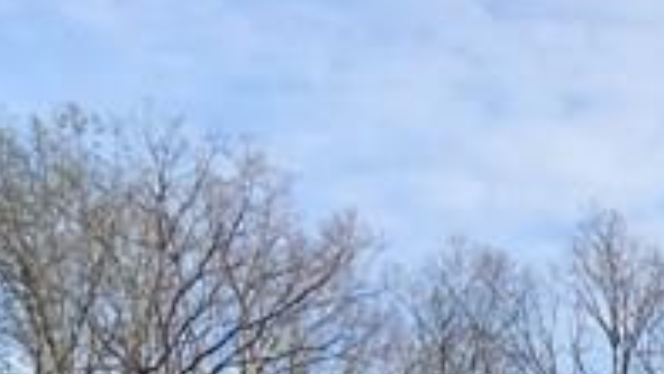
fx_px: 2889
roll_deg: -0.4
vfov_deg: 6.8
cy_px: 1045
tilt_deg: -2.5
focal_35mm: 164
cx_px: 1436
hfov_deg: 11.5
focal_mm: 4.15
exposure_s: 1/1166
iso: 25
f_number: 2.2
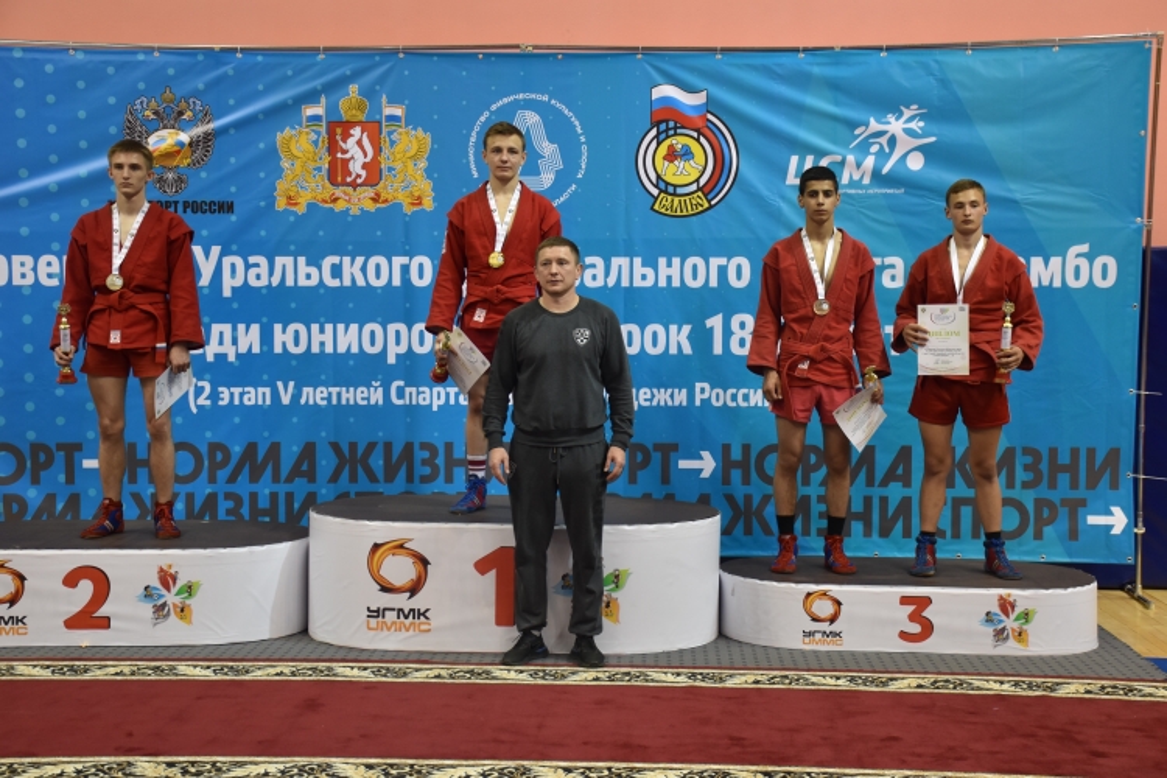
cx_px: 584
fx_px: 1702
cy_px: 389
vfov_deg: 25.8
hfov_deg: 37.9
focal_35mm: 52
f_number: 5
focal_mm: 35
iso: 800
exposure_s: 1/125
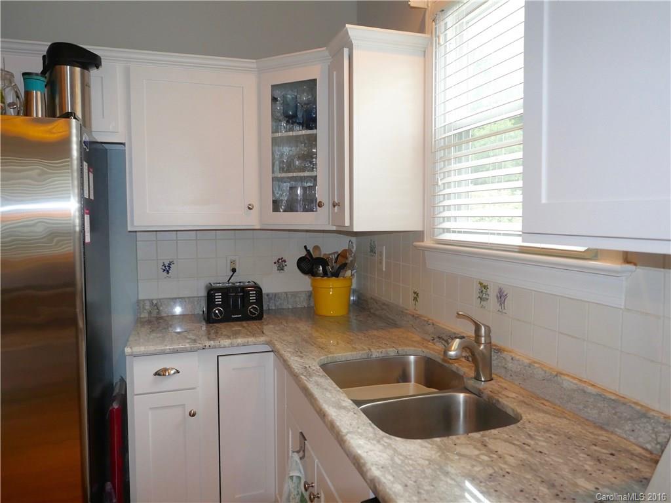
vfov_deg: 56.8
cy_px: 252
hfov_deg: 71.6
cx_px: 336
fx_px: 465
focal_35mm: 24
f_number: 2.8
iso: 800
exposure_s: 1/125
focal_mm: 12
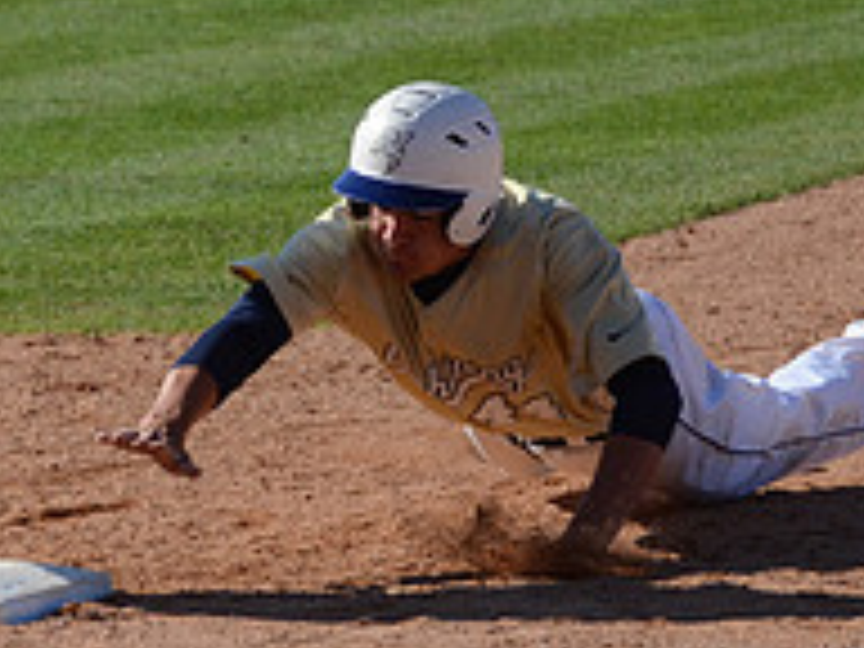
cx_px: -45
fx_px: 10658
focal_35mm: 427
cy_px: 86
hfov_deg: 4.6
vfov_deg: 3.5
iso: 800
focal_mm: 98
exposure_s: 1/8000
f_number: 4.5
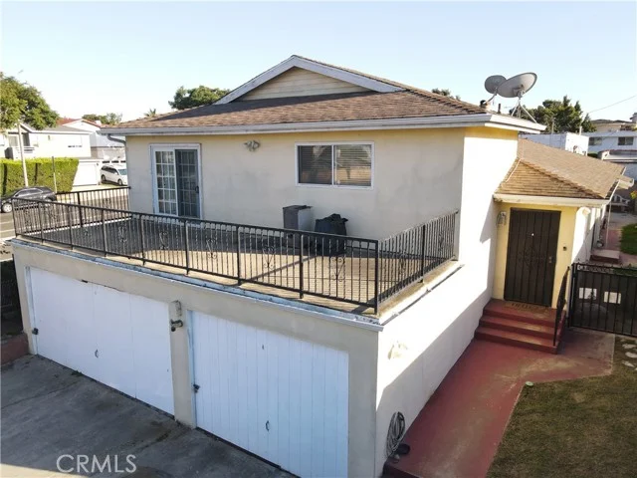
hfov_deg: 71.6
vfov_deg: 56.8
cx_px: 318
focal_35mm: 24
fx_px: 442
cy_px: 239
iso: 100
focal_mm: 4.5
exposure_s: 1/15
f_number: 2.8
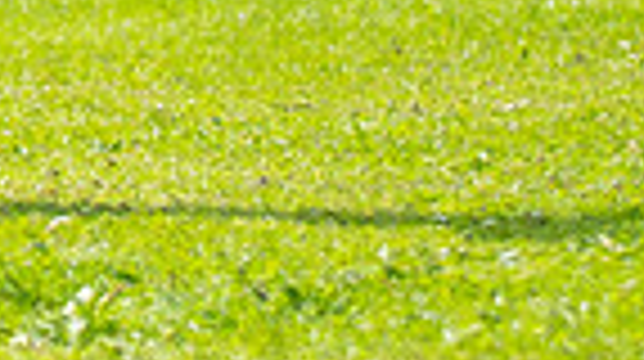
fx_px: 9363
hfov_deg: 3.9
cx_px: -612
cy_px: -452
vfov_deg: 2.2
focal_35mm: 549
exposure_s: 1/2500
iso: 250
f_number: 3.2
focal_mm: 86
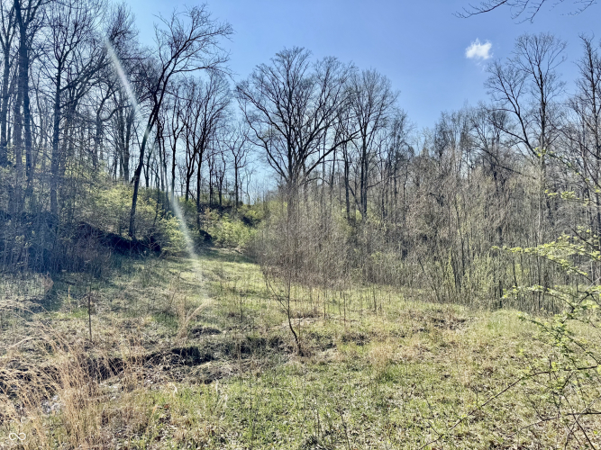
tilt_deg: +1.0
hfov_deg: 71.6
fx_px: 417
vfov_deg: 56.8
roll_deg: +0.7
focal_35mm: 24
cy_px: 225
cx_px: 300
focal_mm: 6.76
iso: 80
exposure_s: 1/4049
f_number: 1.78
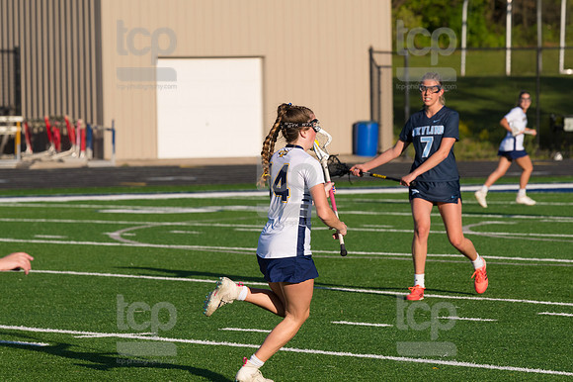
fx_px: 4295
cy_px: 191
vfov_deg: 5.1
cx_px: 286
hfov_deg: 7.6
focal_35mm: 270
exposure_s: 1/1600
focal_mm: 180
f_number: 5.6
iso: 250
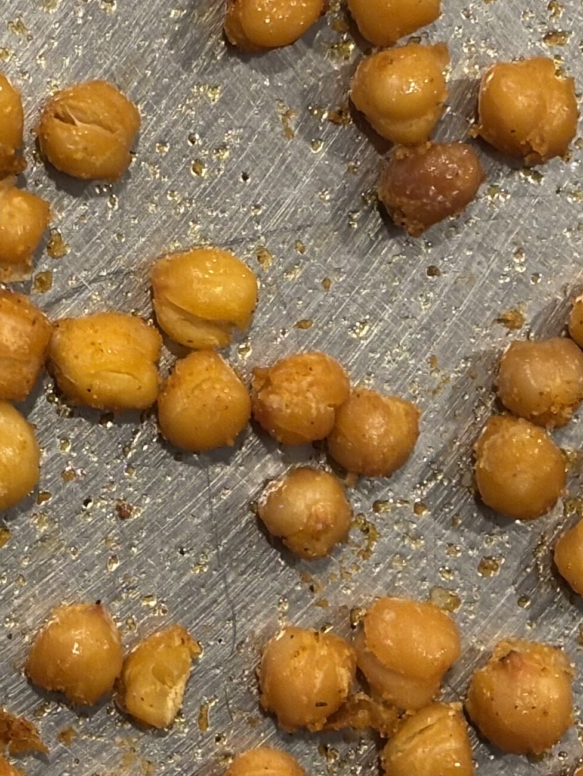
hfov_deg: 9.2
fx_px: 3614
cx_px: -5
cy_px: 288
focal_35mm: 161
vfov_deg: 12.3
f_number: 1.6
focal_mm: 5.96
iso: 125
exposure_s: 1/40
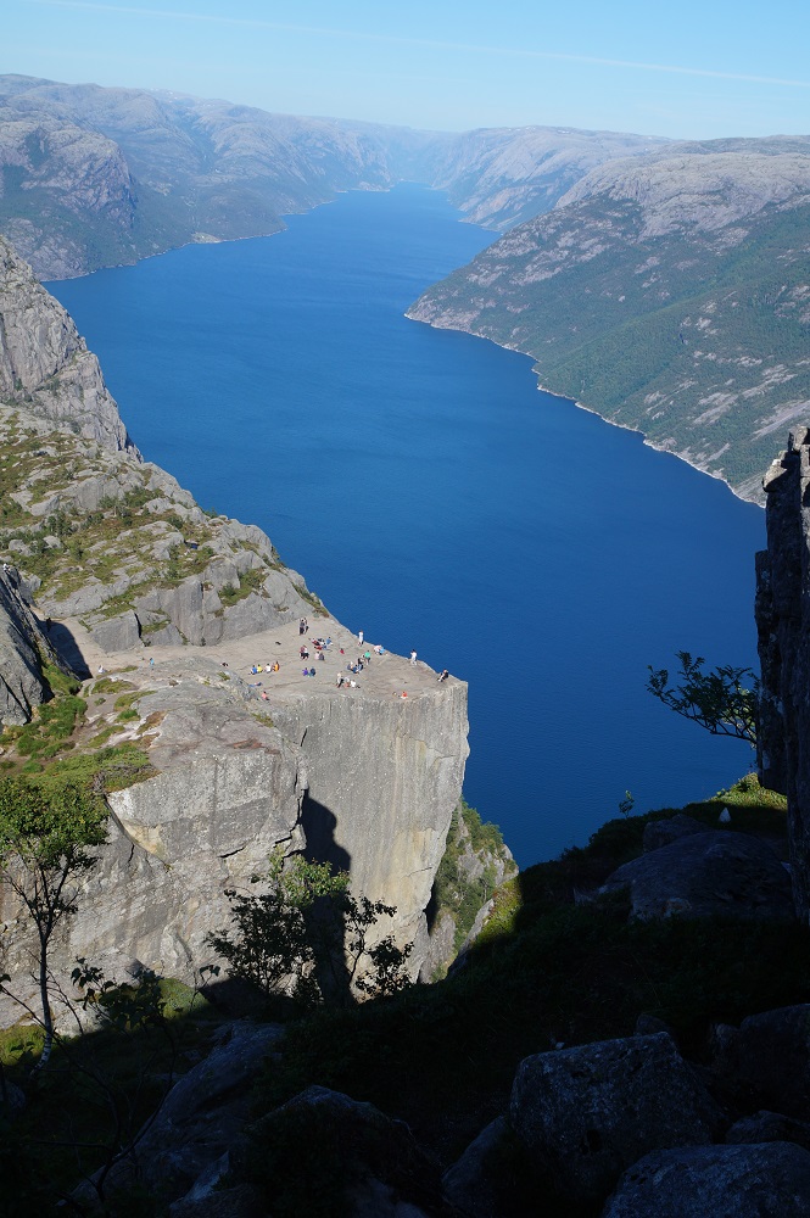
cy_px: 609
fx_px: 1318
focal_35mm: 39
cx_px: 405
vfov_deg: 49.6
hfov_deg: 34.2
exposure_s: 1/160
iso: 100
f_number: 10
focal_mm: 26
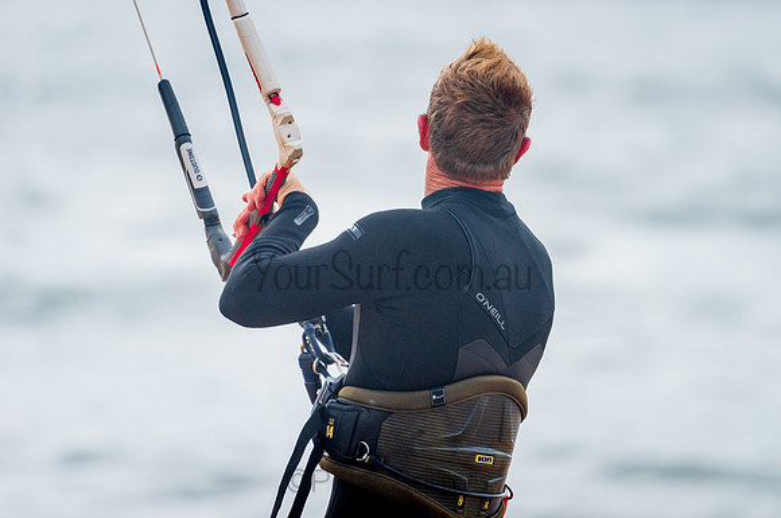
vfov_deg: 2.2
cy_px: 202
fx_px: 13254
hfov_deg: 3.4
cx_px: 477
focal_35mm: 612
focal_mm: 500
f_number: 5.6
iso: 220
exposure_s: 1/2000
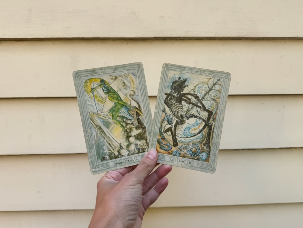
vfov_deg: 56.8
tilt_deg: -2.2
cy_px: 114
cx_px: 152
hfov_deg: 71.6
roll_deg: +0.6
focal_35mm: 24
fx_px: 210
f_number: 1.78
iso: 80
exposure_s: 1/350
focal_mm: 6.76
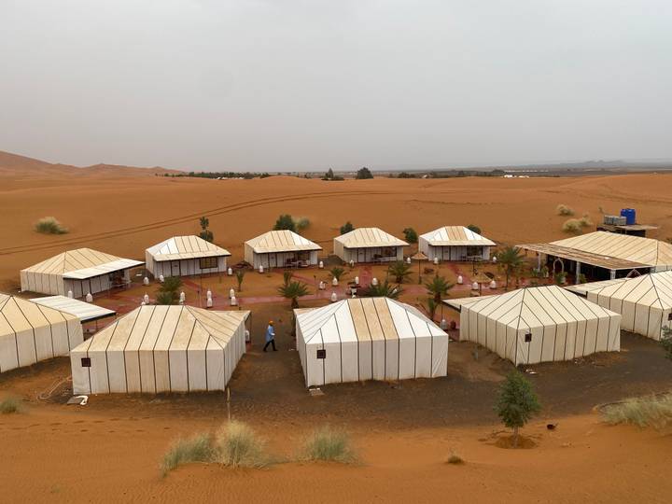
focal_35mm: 26
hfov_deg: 67.3
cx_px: 336
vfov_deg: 53.1
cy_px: 252
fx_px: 505
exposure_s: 1/502
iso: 32
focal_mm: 4.25
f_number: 1.8
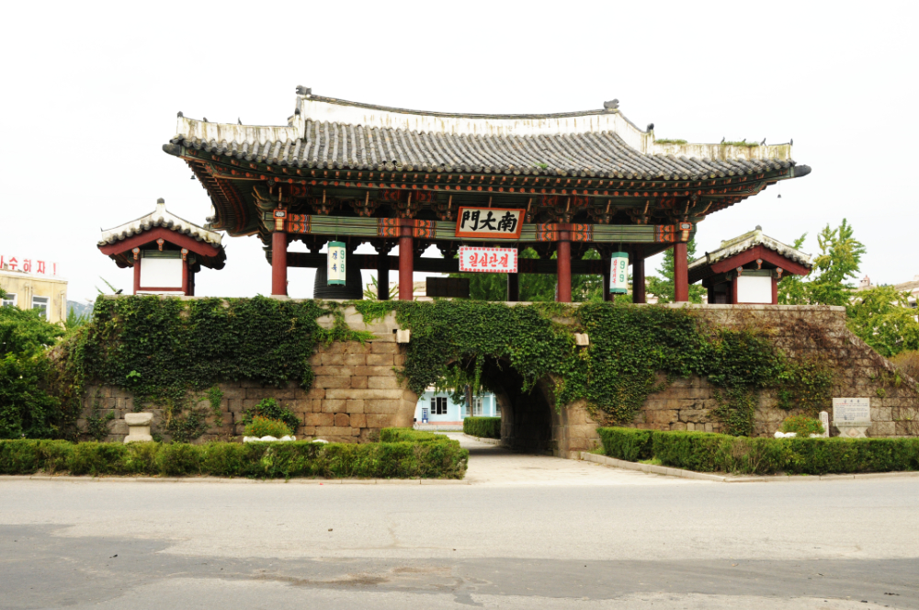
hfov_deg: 48.0
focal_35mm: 40
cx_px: 460
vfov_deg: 32.9
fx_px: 1033
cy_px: 305
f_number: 11
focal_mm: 27
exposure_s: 1/500
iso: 640
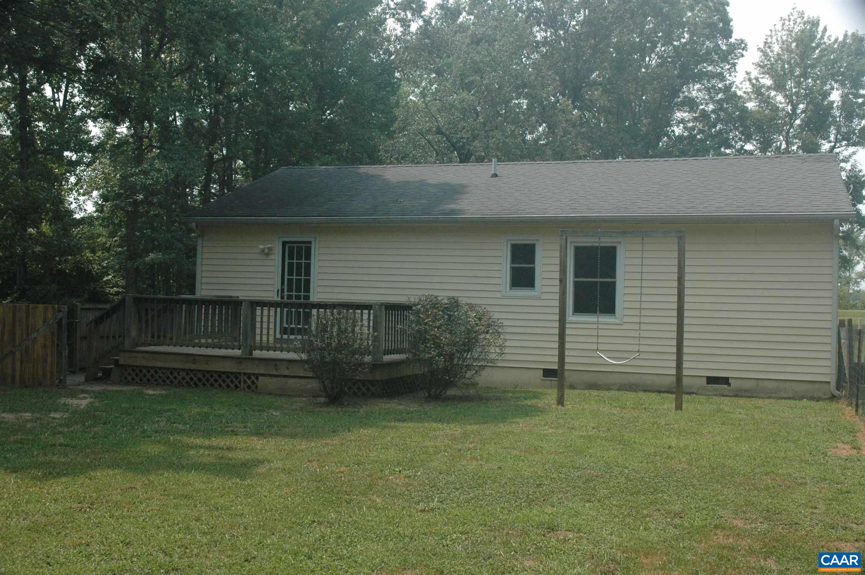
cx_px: 432
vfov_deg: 32.9
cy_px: 288
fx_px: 972
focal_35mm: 40
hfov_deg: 48.0
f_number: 9
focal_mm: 27
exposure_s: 1/320
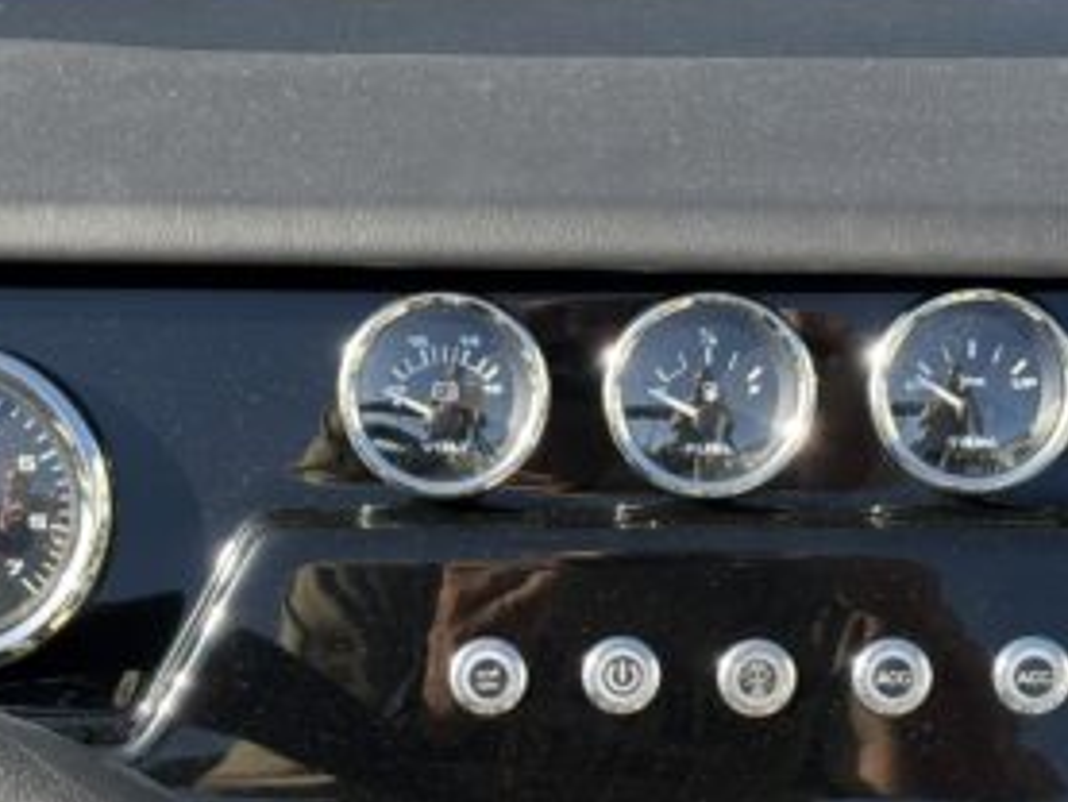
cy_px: 652
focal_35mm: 100
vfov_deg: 14.7
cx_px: 561
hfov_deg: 19.6
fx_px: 3087
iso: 32
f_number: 1.6
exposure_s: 1/522
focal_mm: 5.96
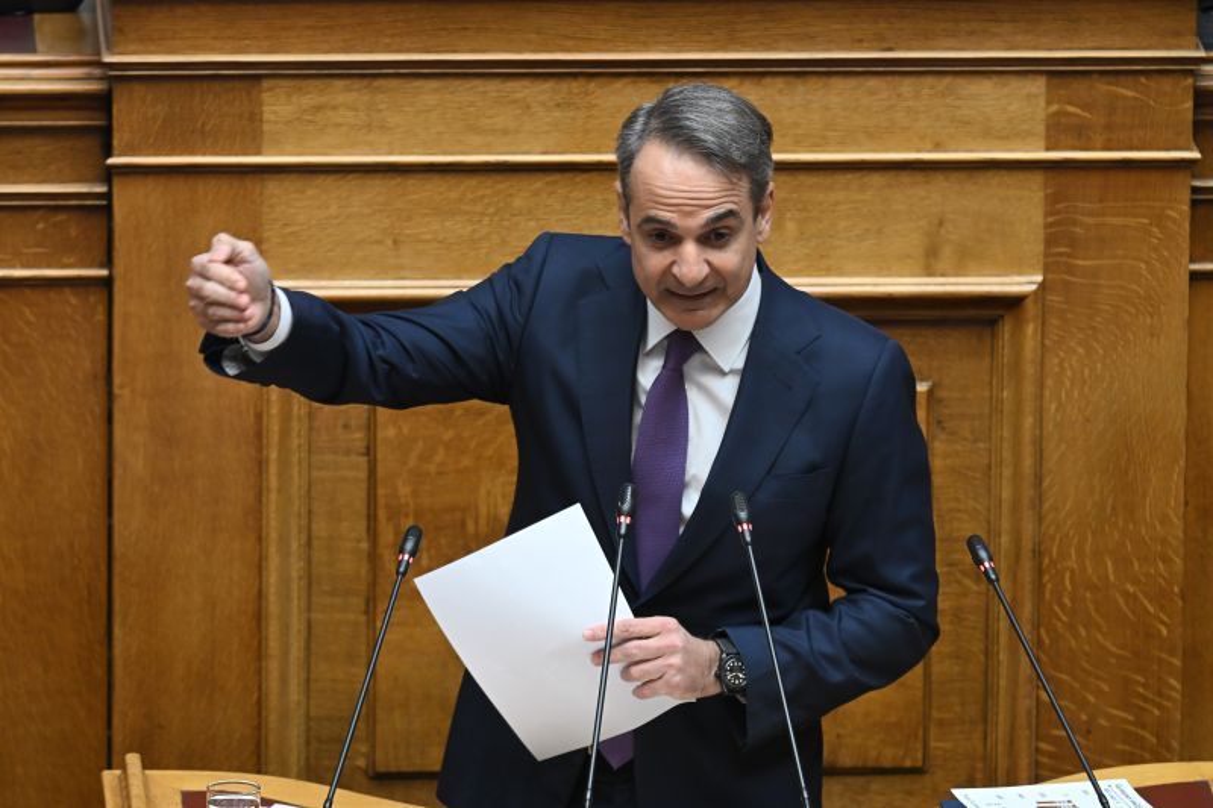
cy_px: 404
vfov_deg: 3.4
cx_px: 606
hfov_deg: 5.2
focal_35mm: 400
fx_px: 13474
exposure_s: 1/250
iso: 3200
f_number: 6
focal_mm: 400
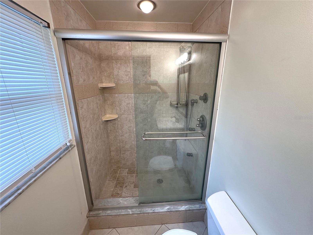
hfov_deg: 102.1
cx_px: 156
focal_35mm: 14
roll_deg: -0.2
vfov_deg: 85.7
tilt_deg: -14.8
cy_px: 118
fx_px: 127
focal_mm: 2.22
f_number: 2.2
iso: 200
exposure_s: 1/120
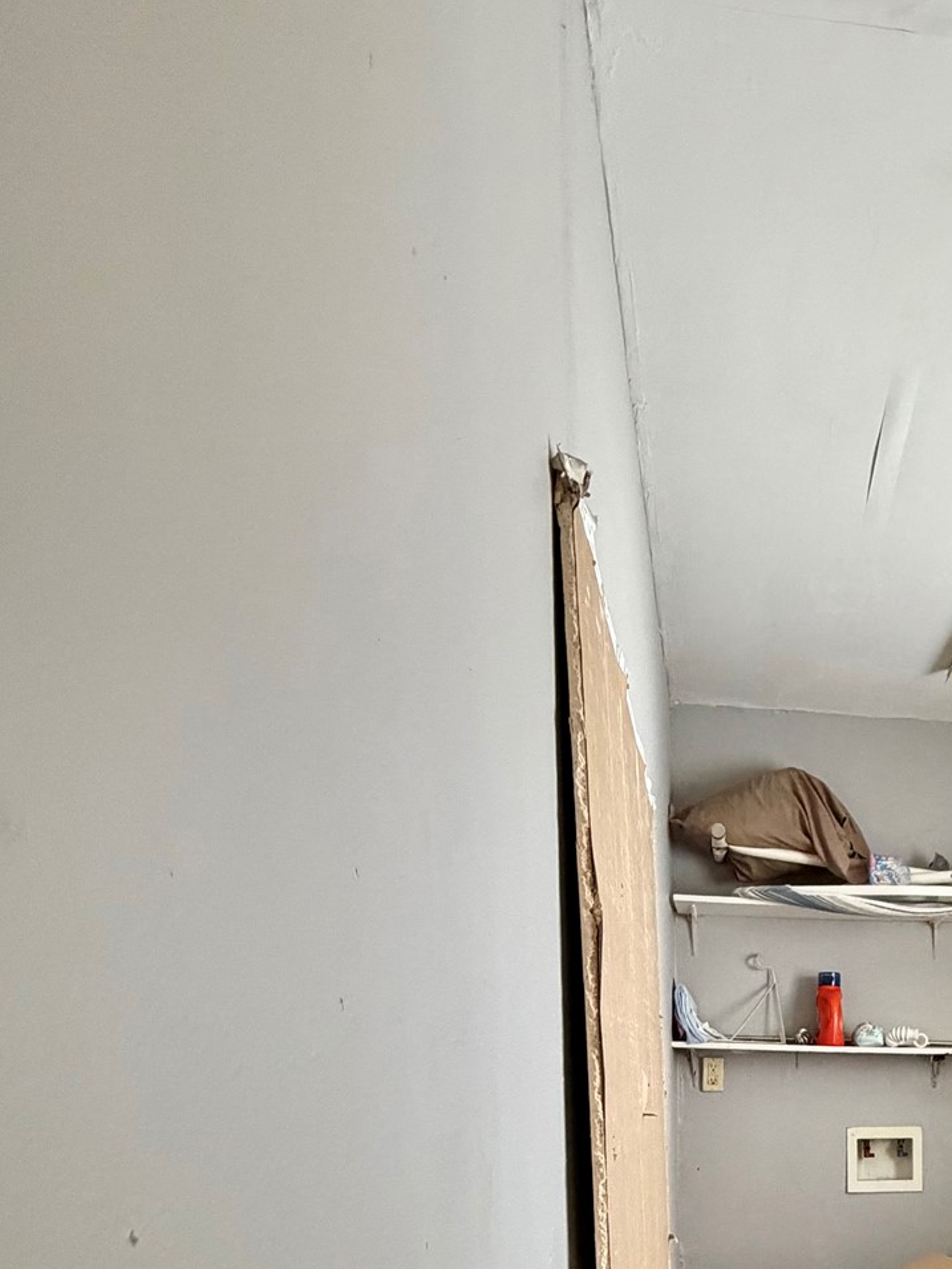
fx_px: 1100
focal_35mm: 30
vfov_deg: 52.4
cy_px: 1151
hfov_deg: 41.7
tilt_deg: -3.9
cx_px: 913
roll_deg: +0.0
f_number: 2.2
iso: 500
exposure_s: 1/60
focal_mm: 2.22
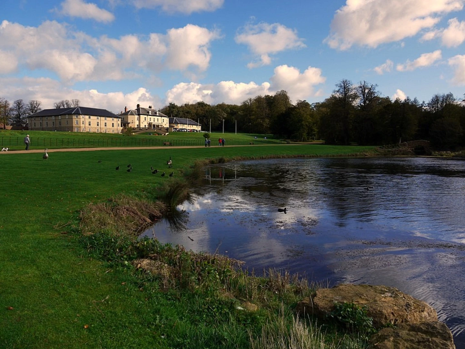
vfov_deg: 49.7
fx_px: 376
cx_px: 232
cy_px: 174
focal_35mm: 28
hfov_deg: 63.4
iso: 100
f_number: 7.1
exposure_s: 1/500
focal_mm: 14
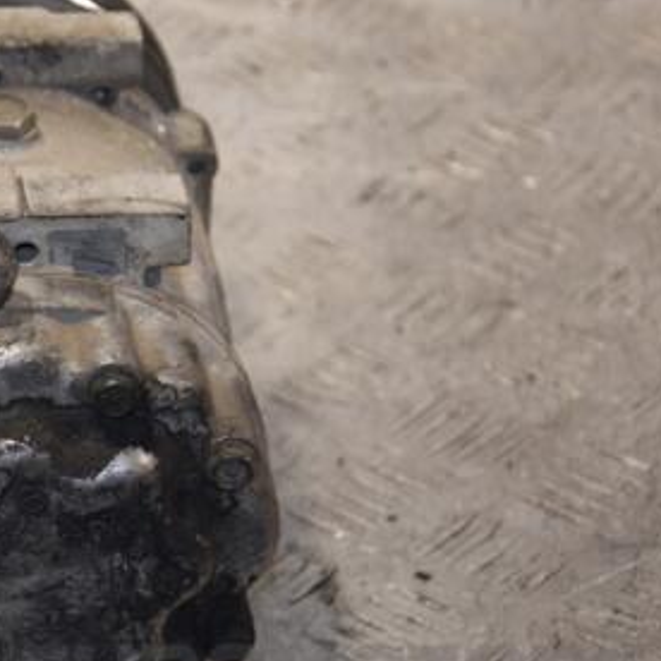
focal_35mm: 194
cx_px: -24
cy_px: 362
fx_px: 4191
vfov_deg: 9.0
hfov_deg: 9.0
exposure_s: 1/160
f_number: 5.3
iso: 800
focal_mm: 70
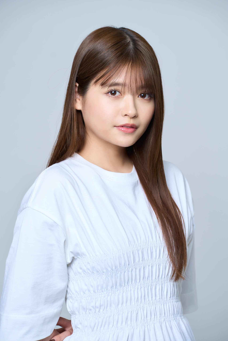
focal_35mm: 103
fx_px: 978
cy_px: 170
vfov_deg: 19.8
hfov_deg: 13.3
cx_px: 114
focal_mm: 103
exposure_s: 1/100
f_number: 5
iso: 200
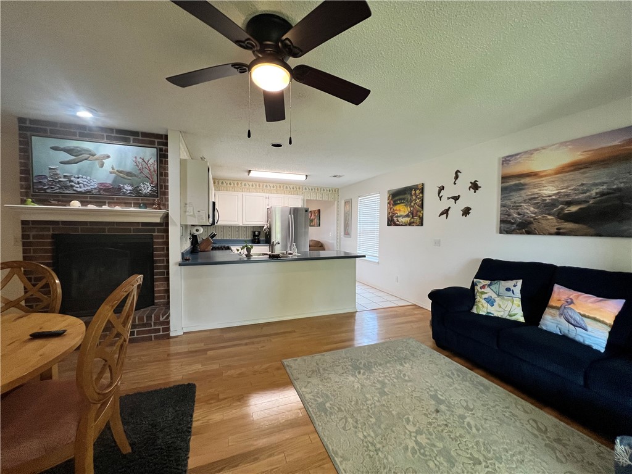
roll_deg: -0.7
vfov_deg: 89.9
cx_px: 316
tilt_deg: -3.1
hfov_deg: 106.2
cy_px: 237
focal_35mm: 13
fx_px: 237
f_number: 1.8
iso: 200
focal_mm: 1.57
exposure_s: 1/120
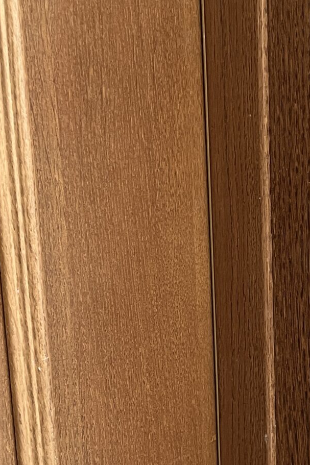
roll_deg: +0.6
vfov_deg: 26.6
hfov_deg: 17.7
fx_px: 982
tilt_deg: -16.7
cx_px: 272
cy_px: 286
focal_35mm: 76
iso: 100
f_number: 1.6
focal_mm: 5.1
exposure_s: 1/50
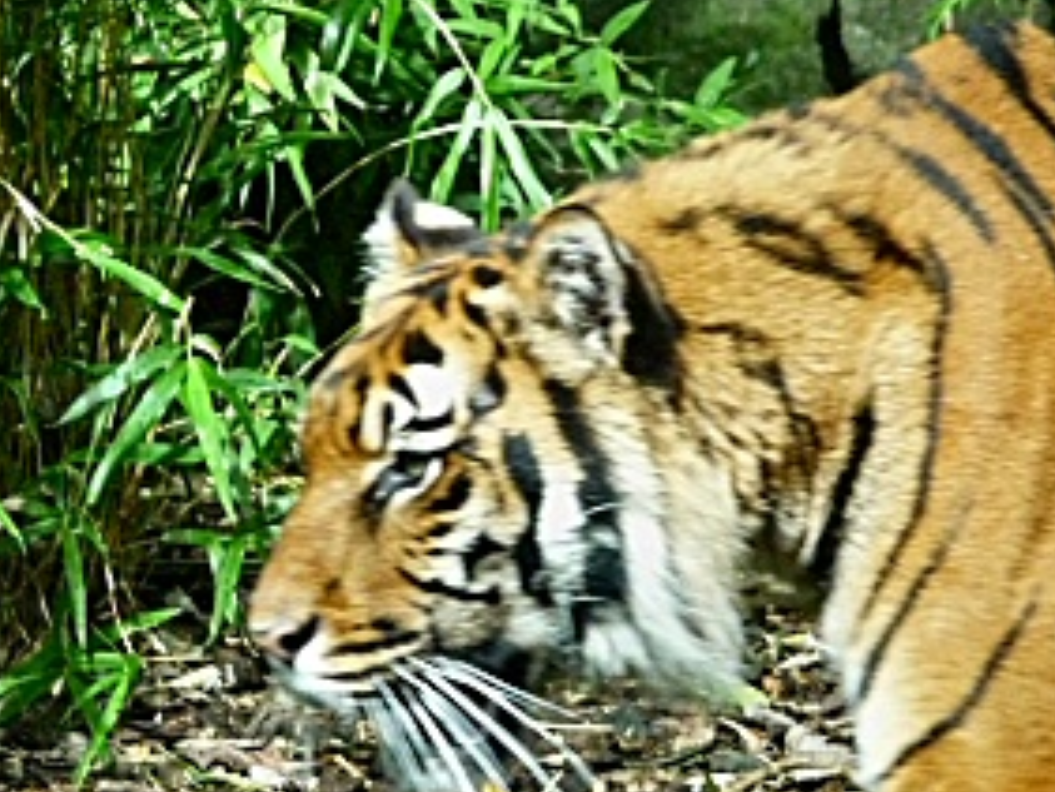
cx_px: 755
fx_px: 12379
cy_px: 370
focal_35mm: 406
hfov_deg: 4.9
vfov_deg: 3.7
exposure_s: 1/200
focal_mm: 39.2
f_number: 4.9
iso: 500
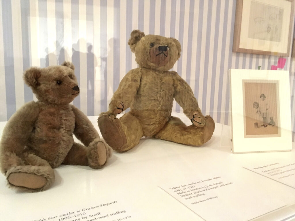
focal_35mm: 29
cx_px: 148
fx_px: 247
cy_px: 110
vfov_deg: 48.2
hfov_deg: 61.7
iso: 500
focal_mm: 4.15
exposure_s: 1/15
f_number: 2.2
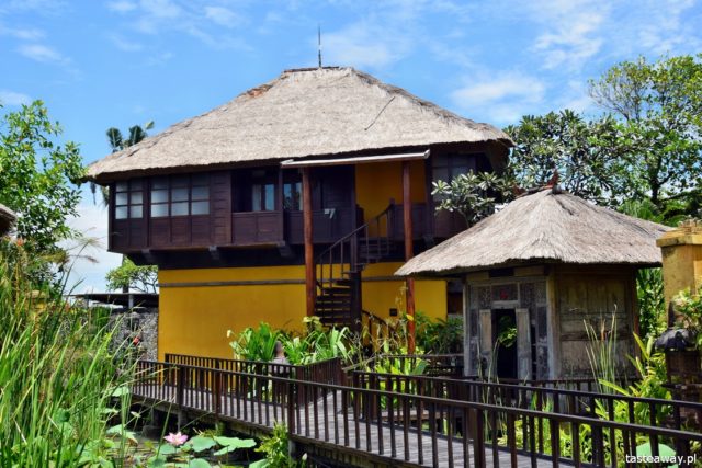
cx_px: 351
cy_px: 234
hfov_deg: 49.5
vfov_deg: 34.2
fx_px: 761
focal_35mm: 39
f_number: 10
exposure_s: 1/200
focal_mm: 26
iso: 140
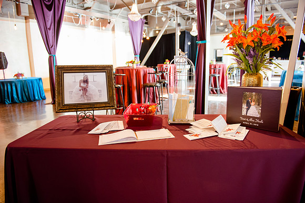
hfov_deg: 73.8
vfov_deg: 53.1
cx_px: 152
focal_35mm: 24
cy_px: 102
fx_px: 203
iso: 3200
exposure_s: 1/50
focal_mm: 24
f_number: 2.8
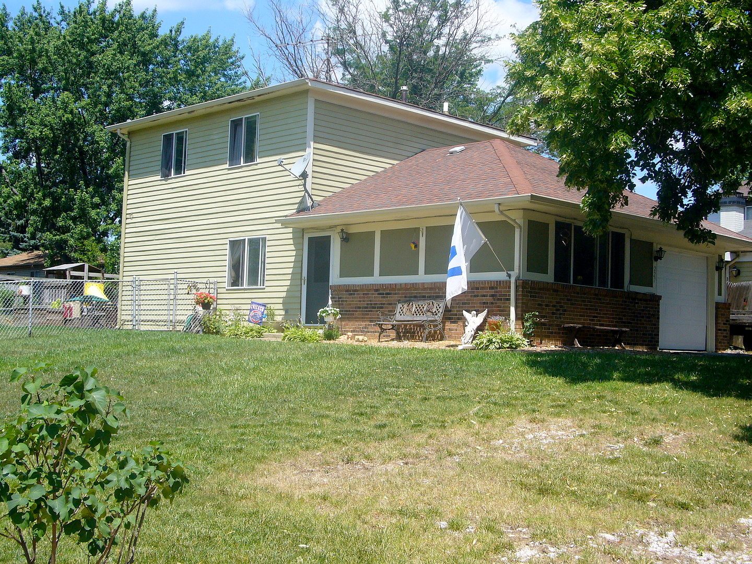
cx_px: 376
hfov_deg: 38.9
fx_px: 1064
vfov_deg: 29.7
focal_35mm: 49
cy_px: 282
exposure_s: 1/200
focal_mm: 8.1
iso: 80
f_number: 7.1
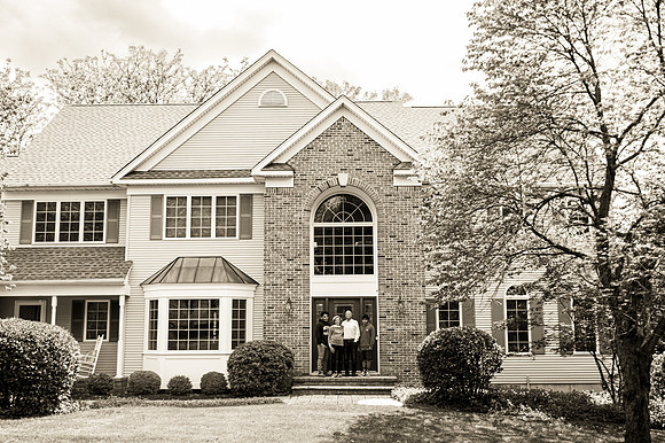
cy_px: 222
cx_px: 334
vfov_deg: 35.4
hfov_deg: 51.2
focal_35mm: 38
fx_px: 693
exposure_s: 1/400
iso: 125
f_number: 4
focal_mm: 36
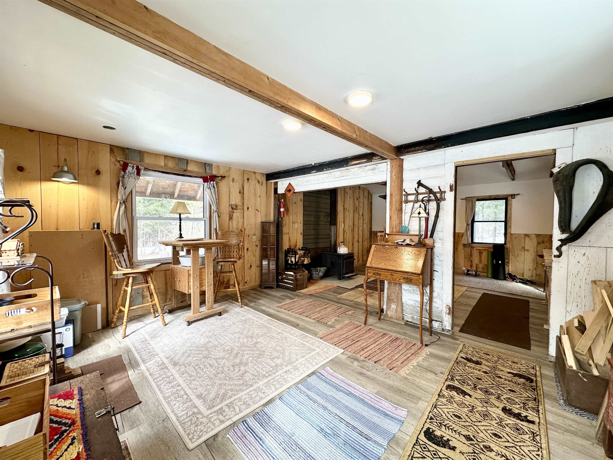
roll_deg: -1.0
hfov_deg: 102.1
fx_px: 248
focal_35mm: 14
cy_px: 230
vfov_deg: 85.7
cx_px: 306
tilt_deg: -1.1
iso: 160
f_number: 2.2
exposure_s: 1/120
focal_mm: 2.22
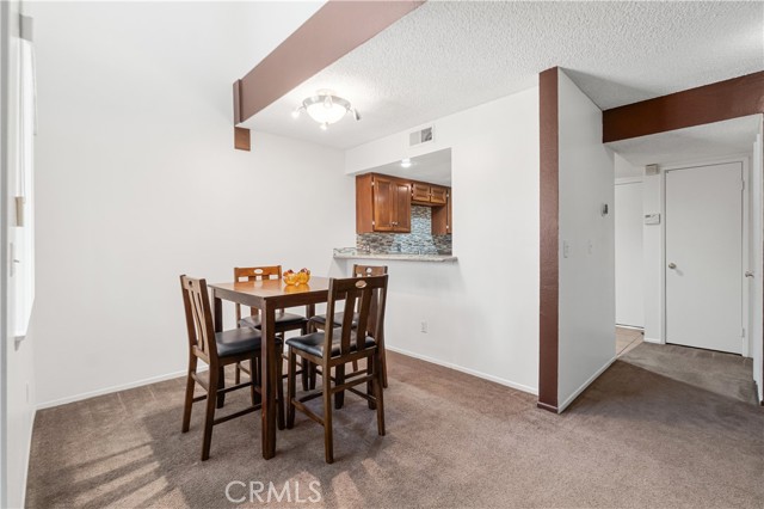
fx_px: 318
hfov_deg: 100.4
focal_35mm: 15
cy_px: 254
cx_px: 382
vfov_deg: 77.3
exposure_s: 1/3
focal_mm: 10
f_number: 7.1
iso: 320
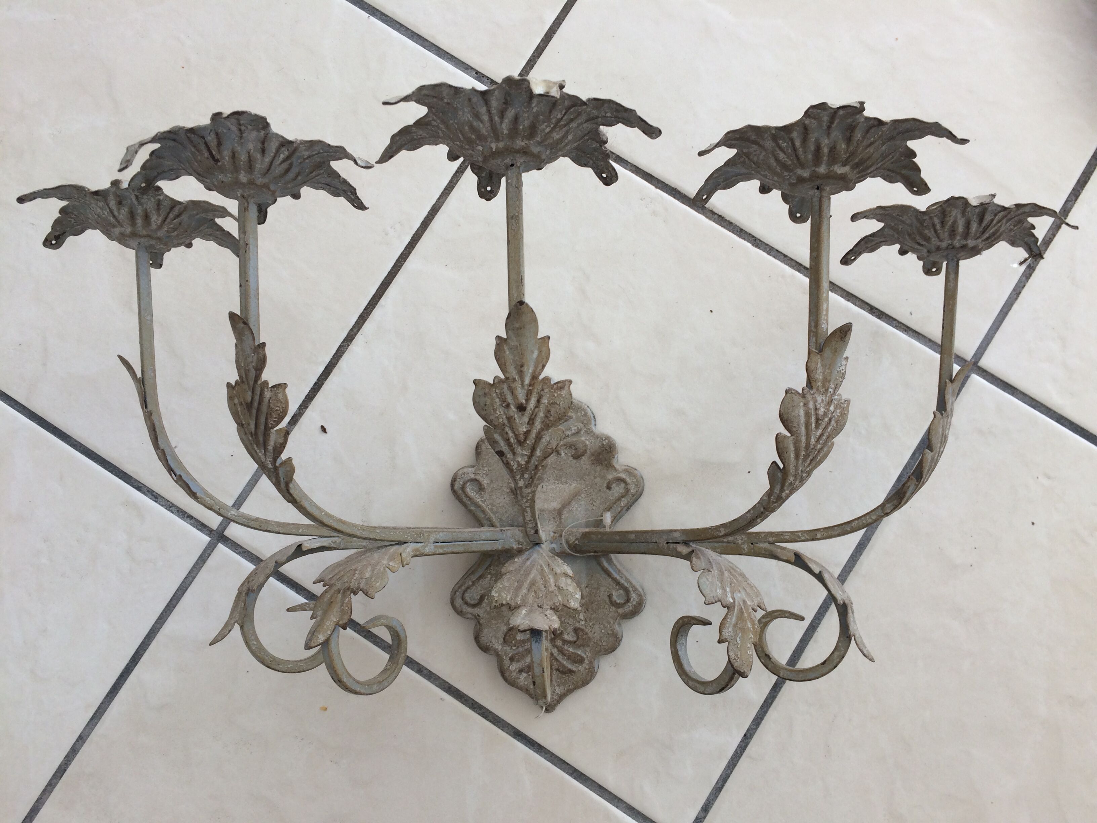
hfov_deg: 61.7
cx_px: 548
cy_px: 412
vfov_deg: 48.2
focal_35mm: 29
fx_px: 919
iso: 32
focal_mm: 4.15
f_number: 2.2
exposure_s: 1/110
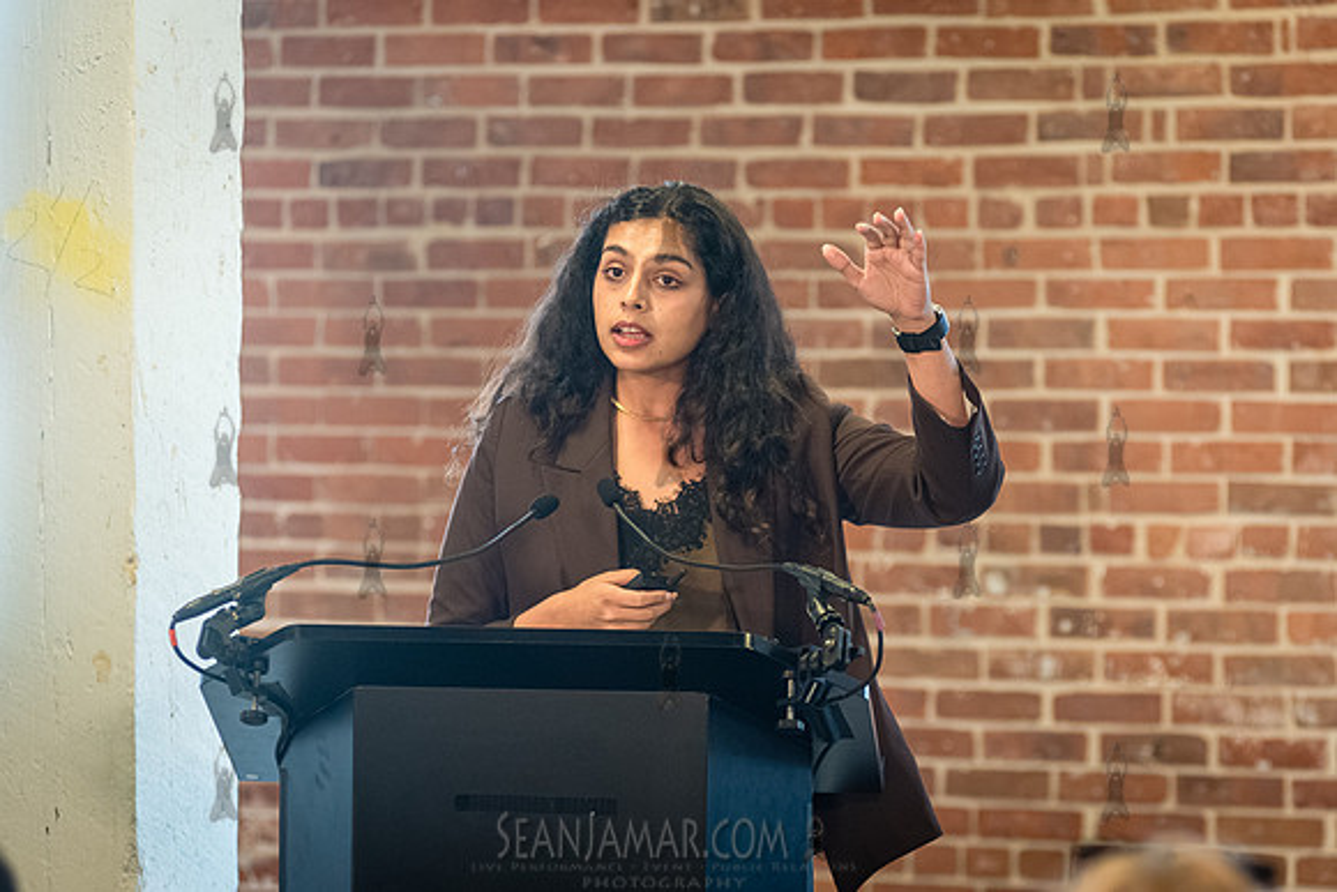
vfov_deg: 7.6
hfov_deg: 11.3
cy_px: 465
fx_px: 6732
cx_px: 824
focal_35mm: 181
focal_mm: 145
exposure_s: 1/250
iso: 2500
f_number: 3.2
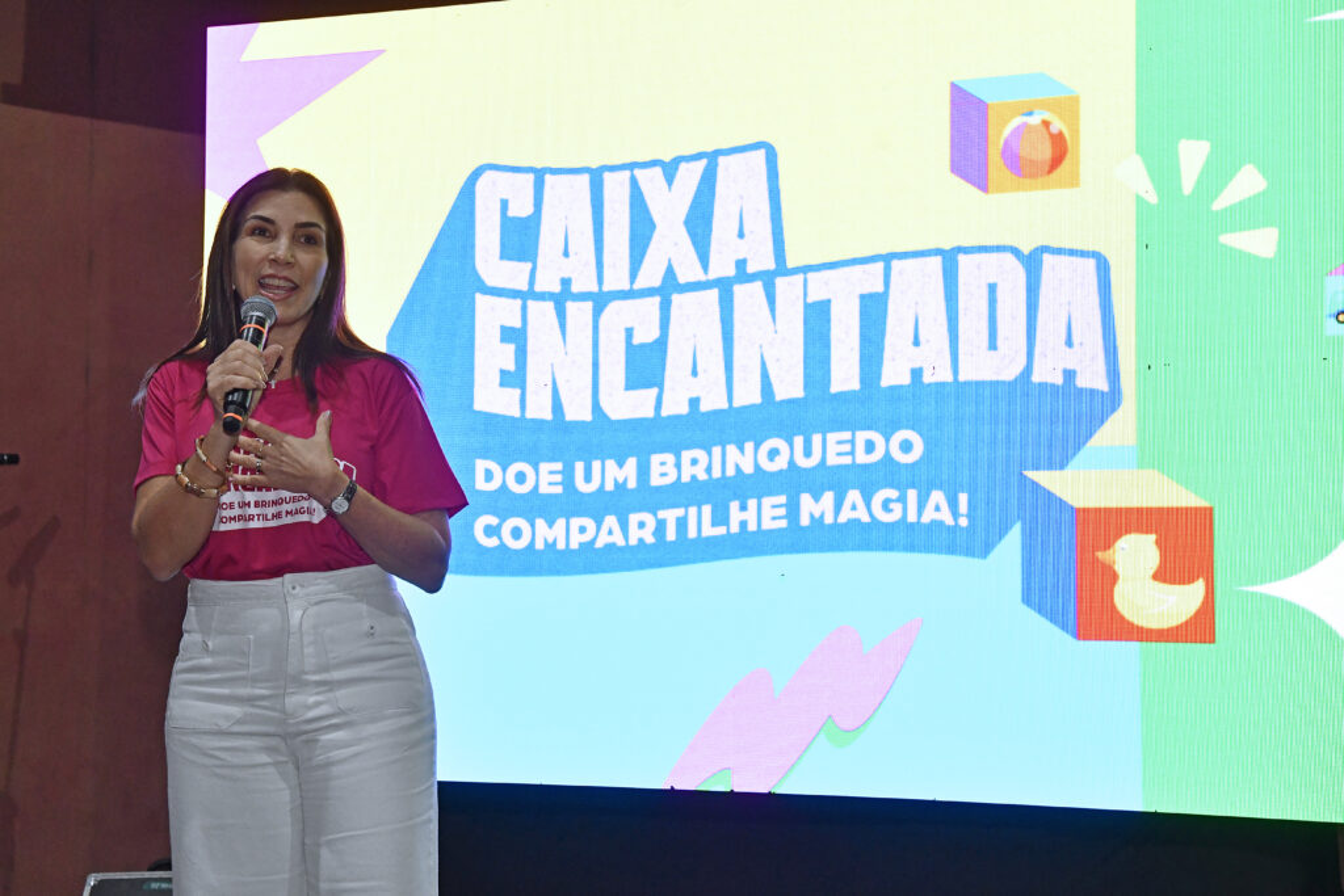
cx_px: 672
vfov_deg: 23.8
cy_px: 448
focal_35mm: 57
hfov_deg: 35.0
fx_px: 2128
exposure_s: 1/125
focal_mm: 38
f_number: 6.3
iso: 2500
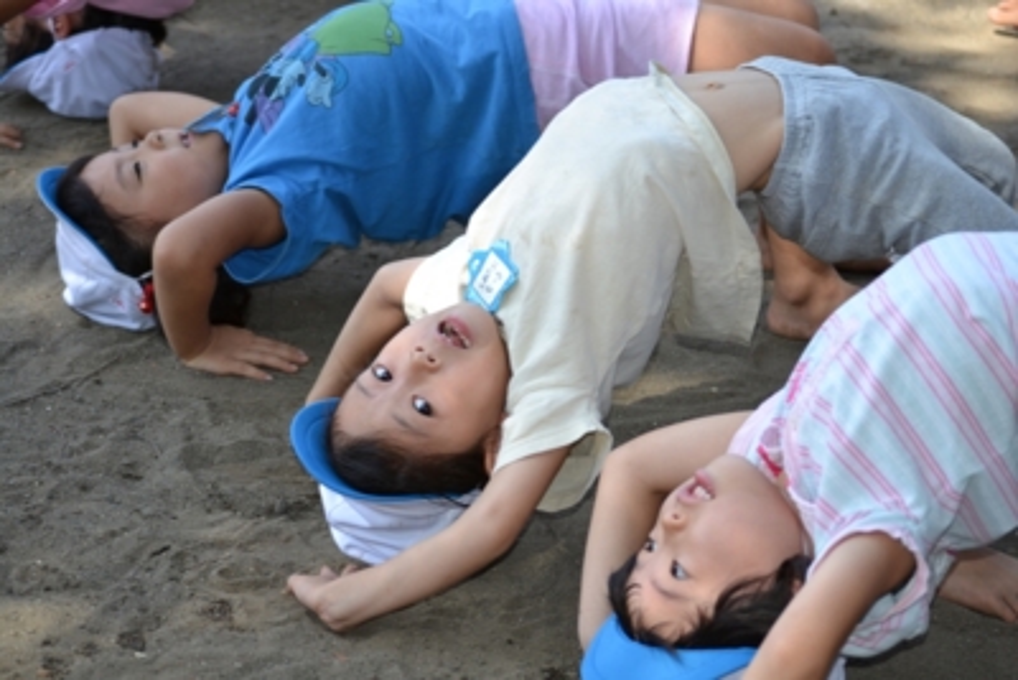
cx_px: 509
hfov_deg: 24.6
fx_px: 2334
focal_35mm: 82
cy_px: 340
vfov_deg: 16.6
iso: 100
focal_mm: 55
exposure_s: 1/125
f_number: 4
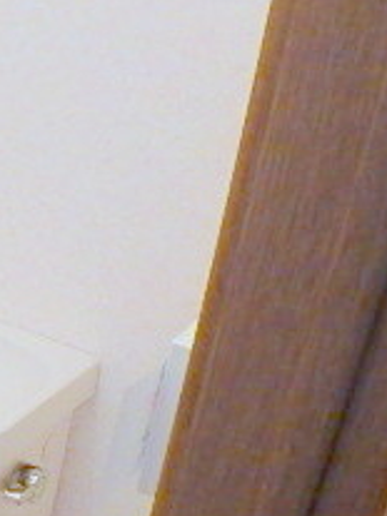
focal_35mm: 65
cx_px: -365
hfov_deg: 17.2
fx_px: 970
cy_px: 429
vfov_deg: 29.0
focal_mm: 3.7
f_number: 3.5
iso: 500
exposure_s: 1/30
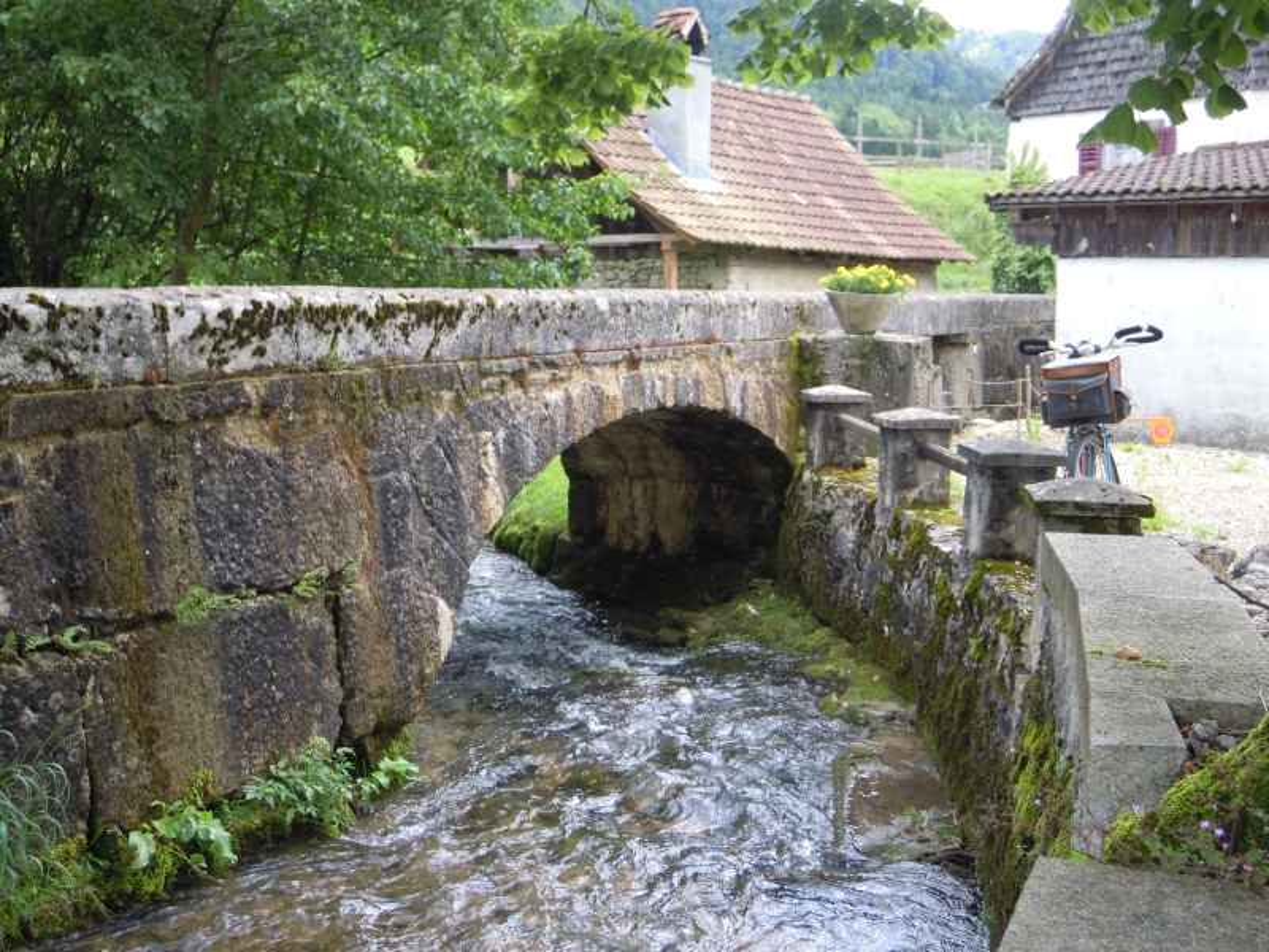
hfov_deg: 45.8
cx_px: 634
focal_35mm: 41
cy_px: 476
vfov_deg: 35.1
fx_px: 1503
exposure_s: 1/100
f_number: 3.2
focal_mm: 7.3
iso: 100
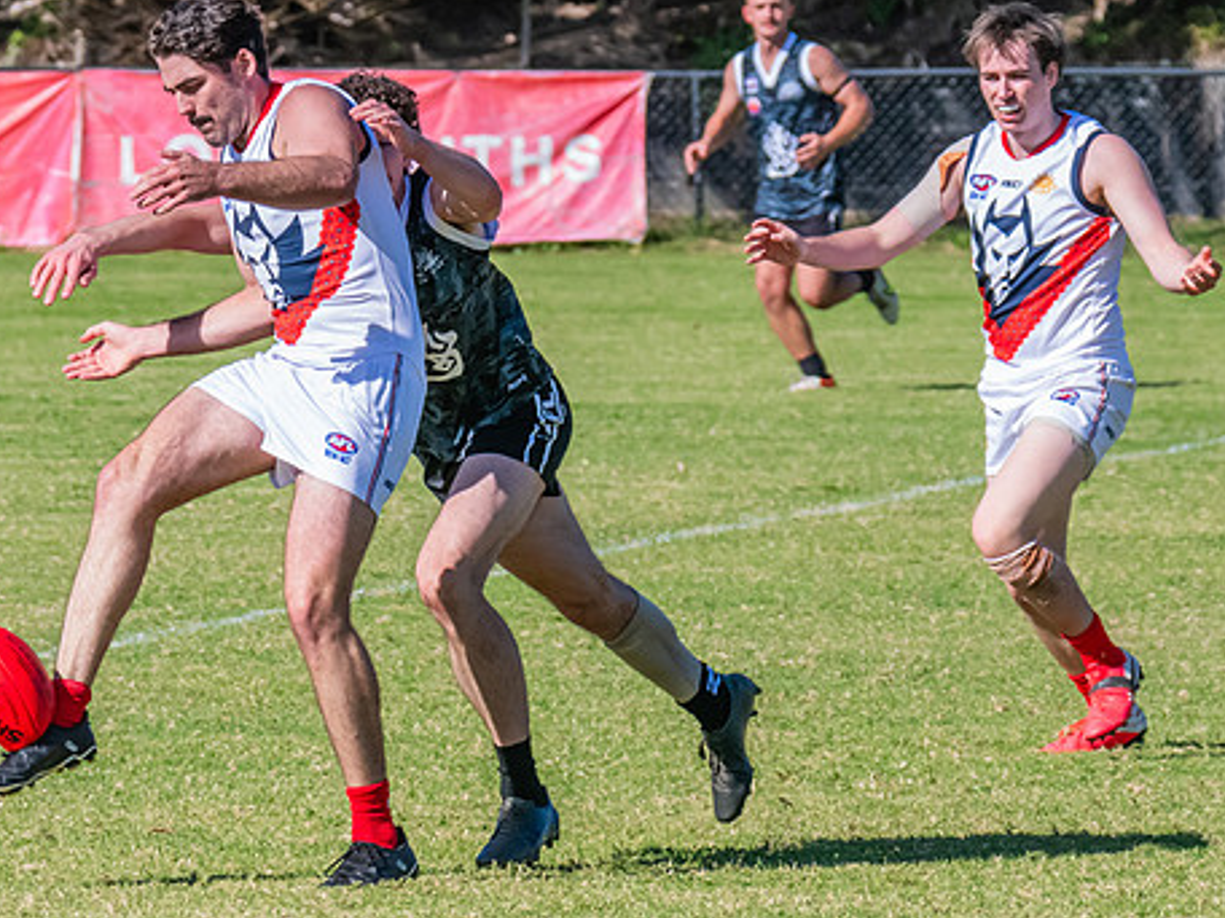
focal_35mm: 671
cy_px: 529
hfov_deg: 3.0
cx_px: 40
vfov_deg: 2.2
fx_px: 23746
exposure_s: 1/1600
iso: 1600
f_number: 13
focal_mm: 320
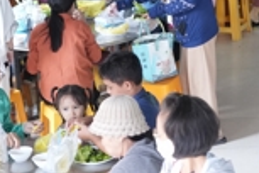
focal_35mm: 149
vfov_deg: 9.2
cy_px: 14
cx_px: 428
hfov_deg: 12.8
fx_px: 1072
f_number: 2.8
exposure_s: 1/320
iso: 2500
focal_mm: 35
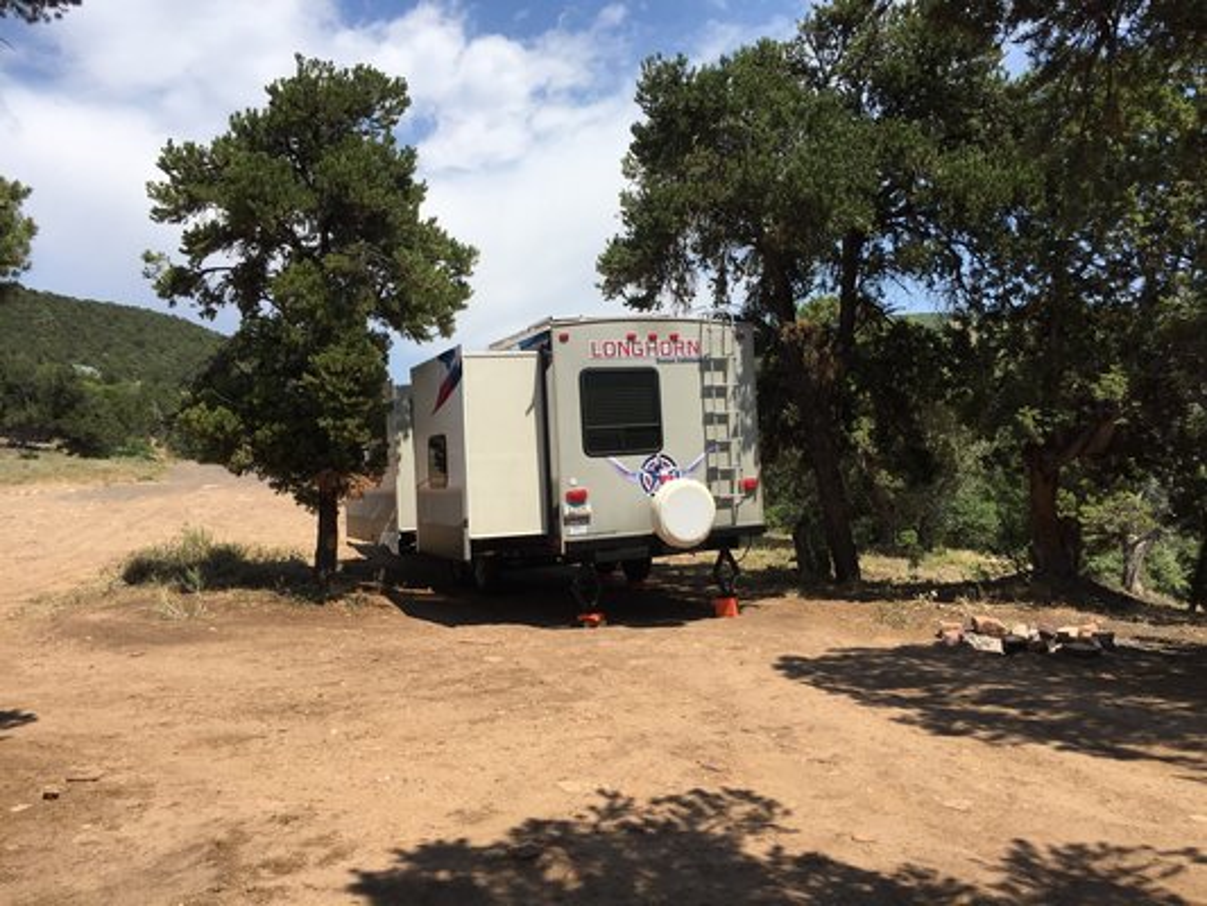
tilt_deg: +0.2
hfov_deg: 61.6
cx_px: 604
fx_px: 1011
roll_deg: +1.3
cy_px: 453
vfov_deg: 48.2
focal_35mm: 29
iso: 32
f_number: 2.2
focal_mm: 4.15
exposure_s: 1/2475
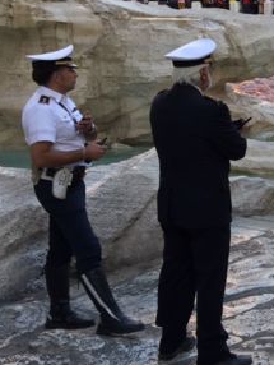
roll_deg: -0.9
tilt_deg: -7.2
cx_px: 412
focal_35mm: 76
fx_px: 801
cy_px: 118
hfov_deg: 17.5
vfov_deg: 25.5
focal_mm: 4.15
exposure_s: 1/100
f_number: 2.2
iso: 32
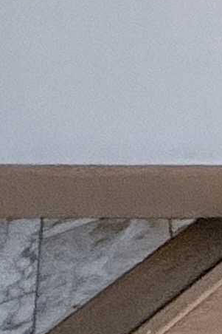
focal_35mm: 130
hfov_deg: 5.3
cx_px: 1322
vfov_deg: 11.4
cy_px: -583
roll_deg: -0.9
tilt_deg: -0.7
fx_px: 1203
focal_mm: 2.22
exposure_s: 1/99
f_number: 2.2
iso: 250
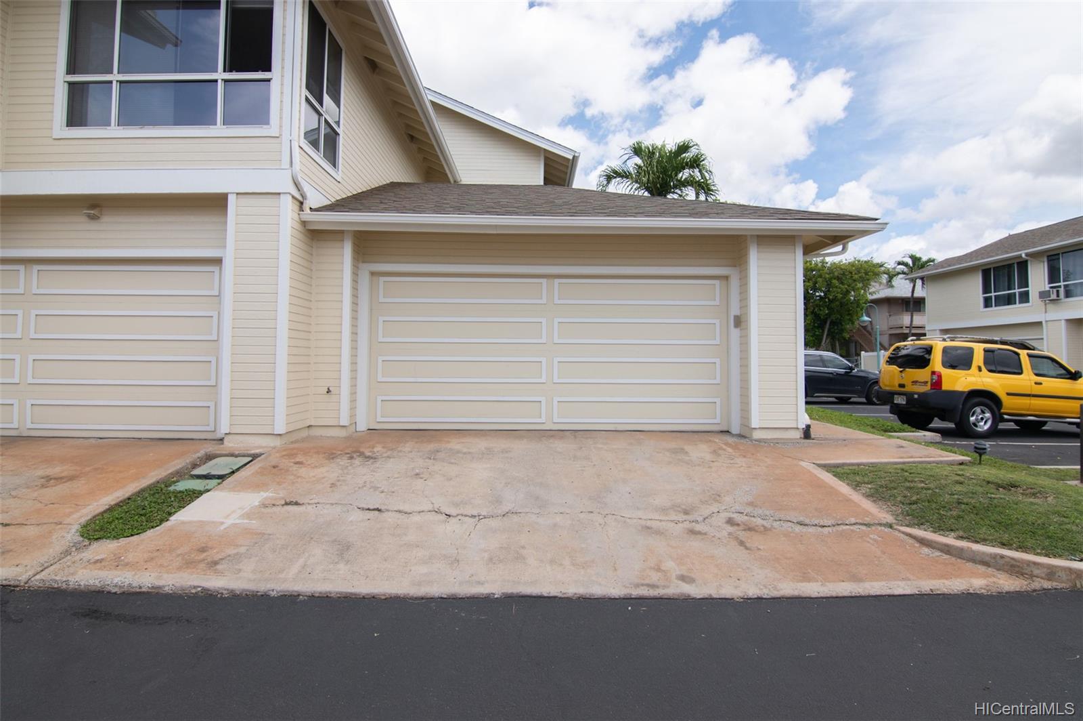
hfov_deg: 96.8
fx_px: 481
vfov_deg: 73.6
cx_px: 542
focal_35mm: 16
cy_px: 360
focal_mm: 11
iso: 64
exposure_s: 1/250
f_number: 8
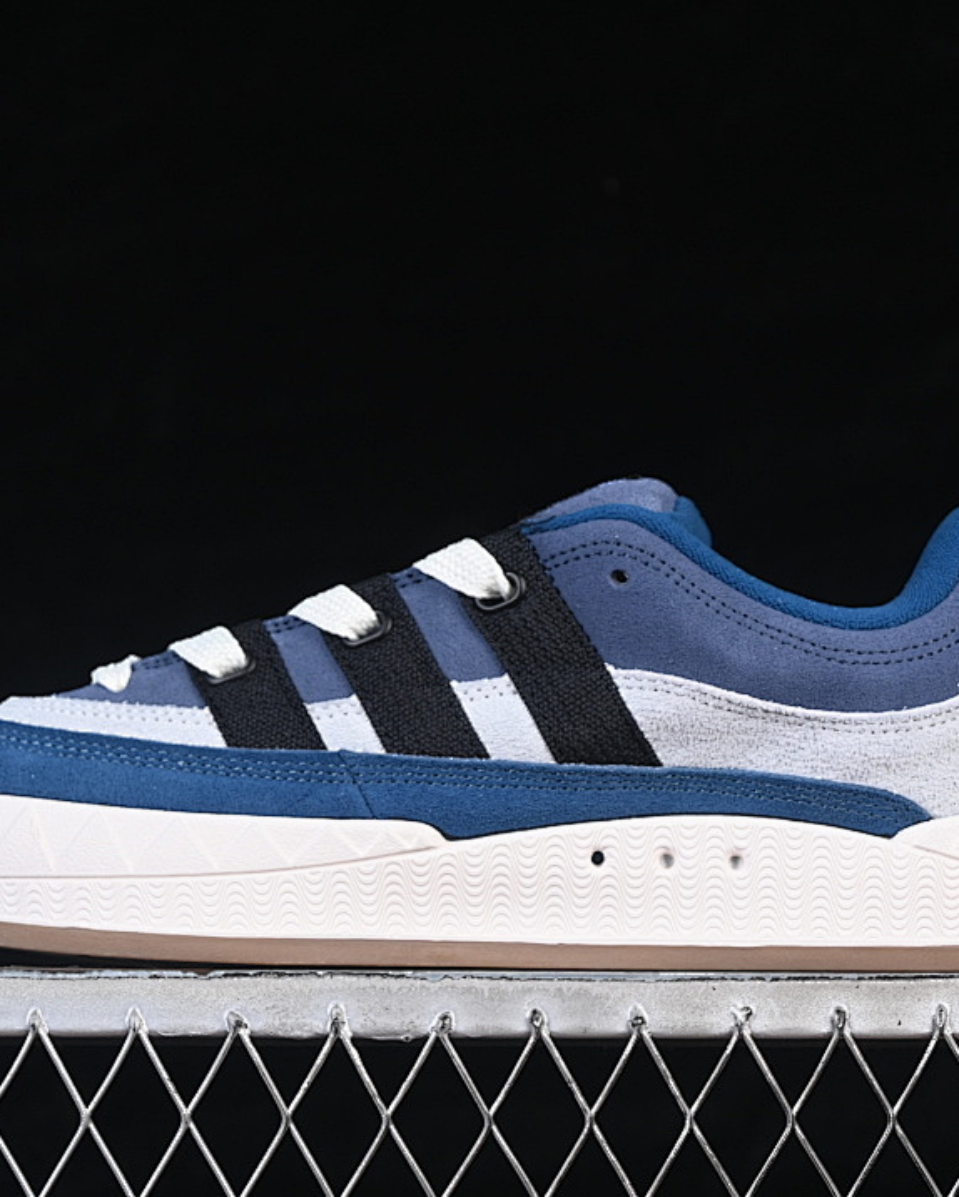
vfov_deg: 18.1
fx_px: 3759
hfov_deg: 14.5
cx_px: 449
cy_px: 599
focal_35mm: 106
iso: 160
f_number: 7.1
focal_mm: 50
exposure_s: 1/60
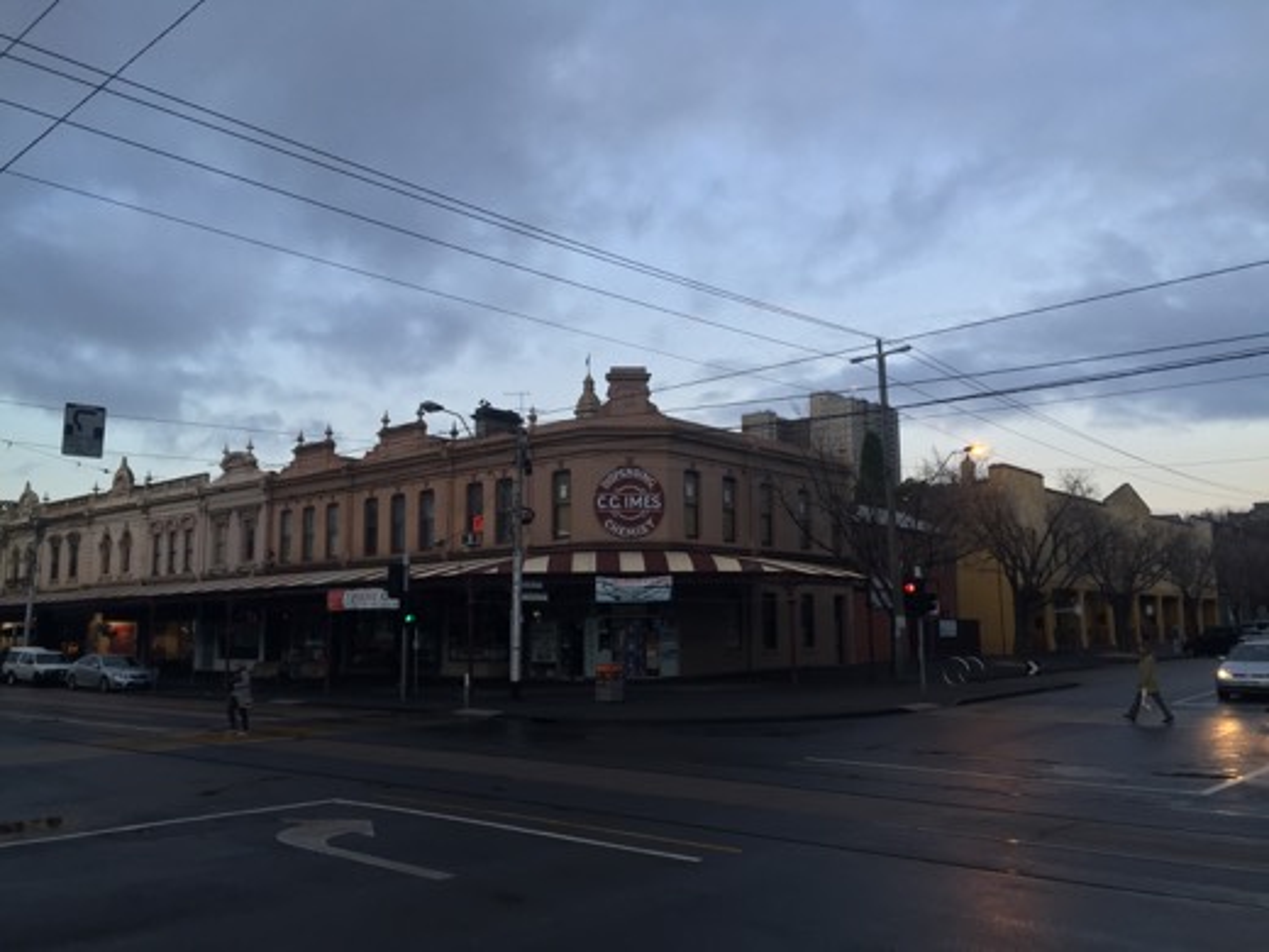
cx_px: 634
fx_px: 1063
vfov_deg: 48.2
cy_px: 476
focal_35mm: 29
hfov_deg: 61.7
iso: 32
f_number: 2.2
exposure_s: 1/60
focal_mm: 4.15
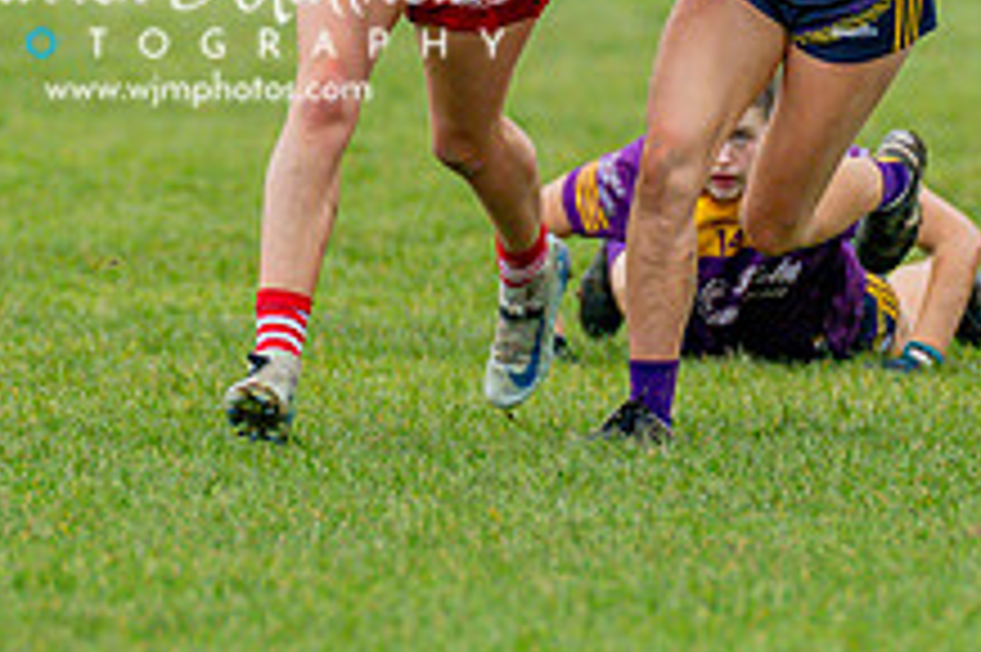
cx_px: 599
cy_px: 273
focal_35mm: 1317
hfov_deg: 1.6
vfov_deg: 1.0
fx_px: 35860
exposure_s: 1/640
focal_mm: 300
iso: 1100
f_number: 2.8
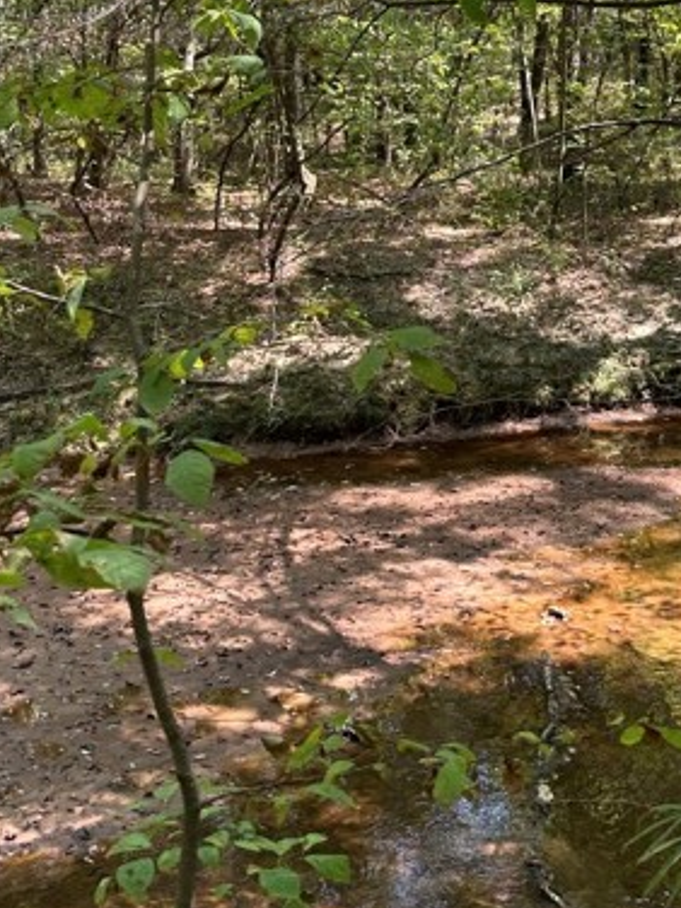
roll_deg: -2.5
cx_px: 396
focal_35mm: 49
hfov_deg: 29.6
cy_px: 287
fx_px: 1285
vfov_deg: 38.4
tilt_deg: -7.4
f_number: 1.78
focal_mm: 6.86
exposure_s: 1/121
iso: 64
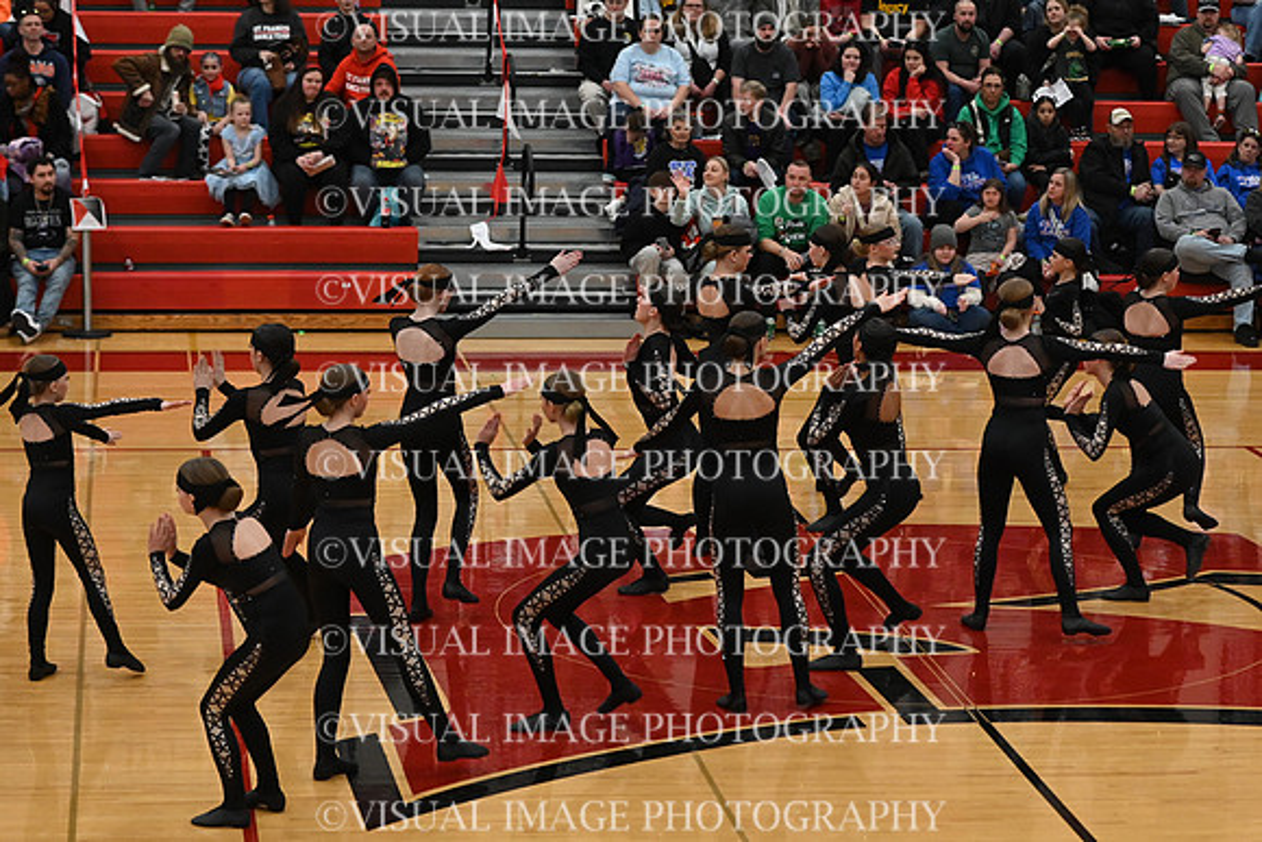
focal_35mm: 105
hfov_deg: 19.5
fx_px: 3682
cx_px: 631
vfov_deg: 13.0
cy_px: 421
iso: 3200
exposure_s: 1/400
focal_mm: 70
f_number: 4
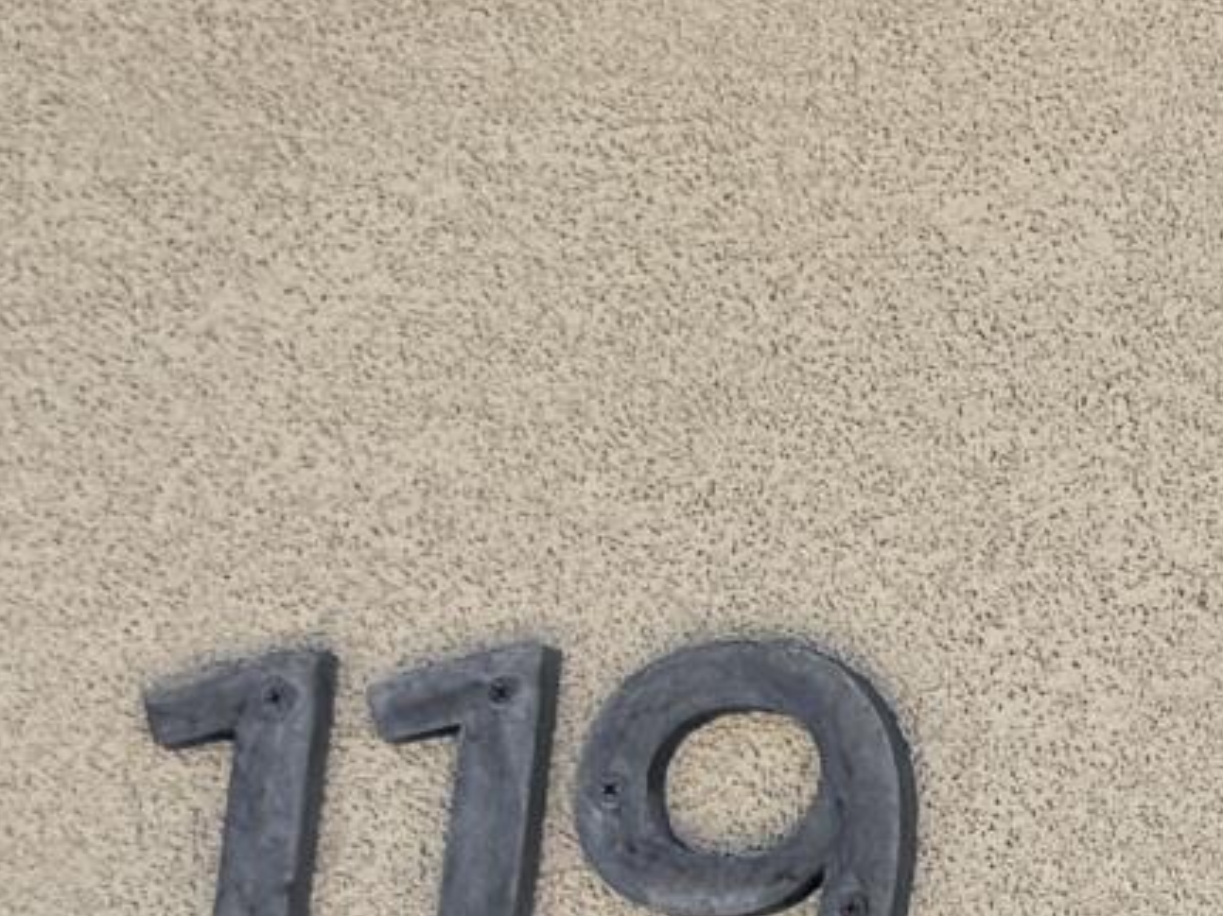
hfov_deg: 8.6
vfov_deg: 8.8
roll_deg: -0.9
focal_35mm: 167
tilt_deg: +10.1
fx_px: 5899
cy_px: 1075
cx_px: 4245
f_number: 1.78
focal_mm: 6.76
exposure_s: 1/1678
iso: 80
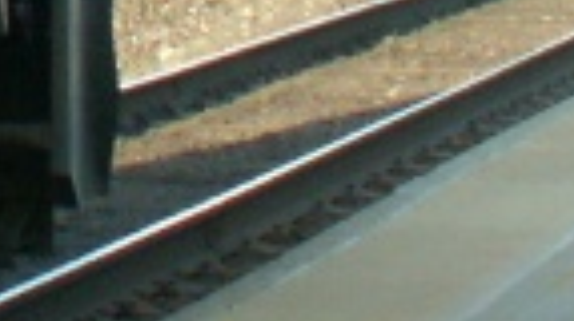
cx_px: -538
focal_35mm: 274
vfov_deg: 4.3
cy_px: -429
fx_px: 4165
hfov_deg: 7.6
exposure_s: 1/250
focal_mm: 5.86
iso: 64
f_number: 2.8
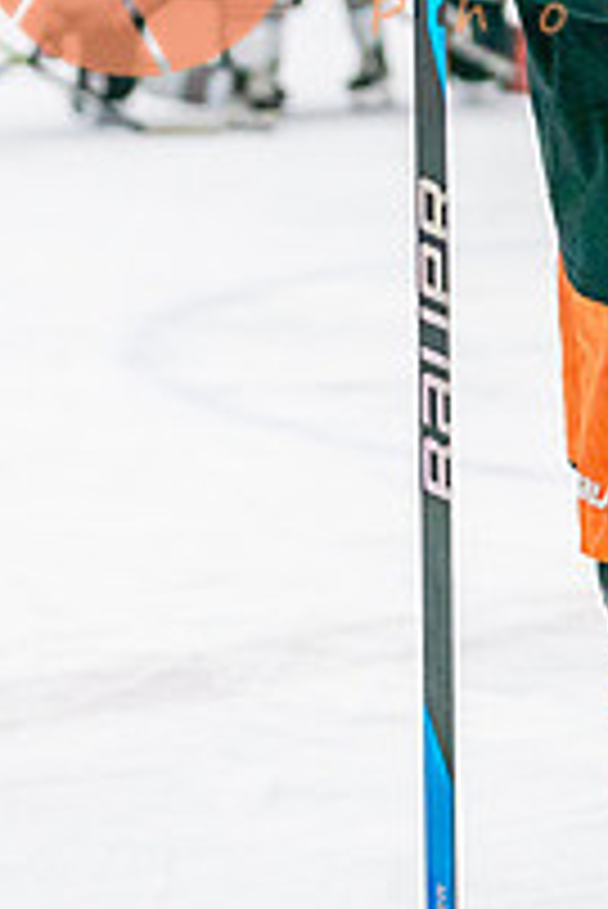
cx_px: 631
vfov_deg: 7.8
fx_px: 6651
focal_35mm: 263
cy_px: -191
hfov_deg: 5.2
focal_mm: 70
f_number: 2.8
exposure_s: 1/1250
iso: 3200
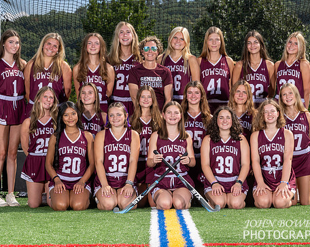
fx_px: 1348
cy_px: 119
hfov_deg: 13.1
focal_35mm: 147
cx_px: 198
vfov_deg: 10.5
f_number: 8
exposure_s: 1/200
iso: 50
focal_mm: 85
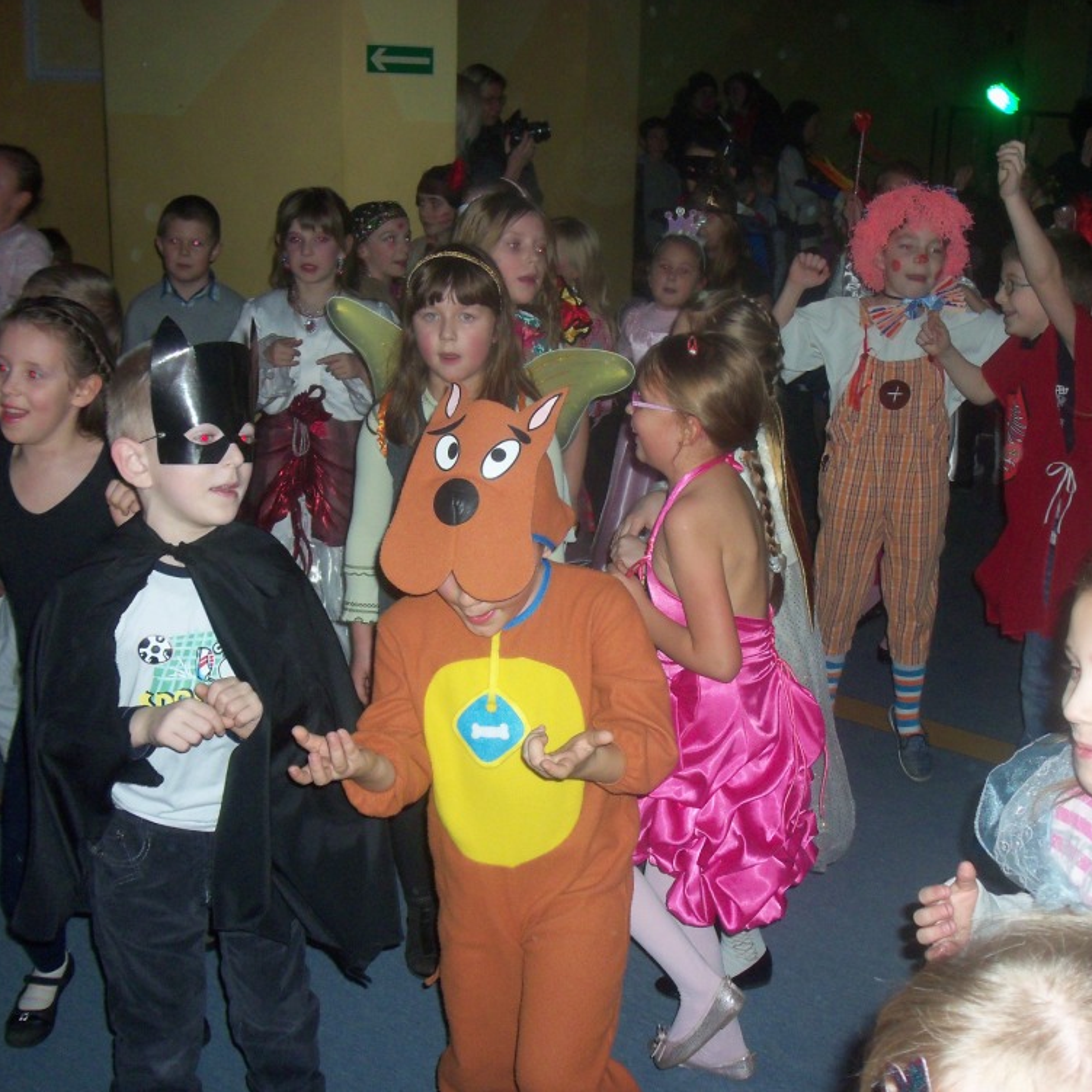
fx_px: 1463
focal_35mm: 41
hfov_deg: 40.7
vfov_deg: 40.9
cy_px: 557
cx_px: 673
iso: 200
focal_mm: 5.7
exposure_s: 1/30
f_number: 2.9
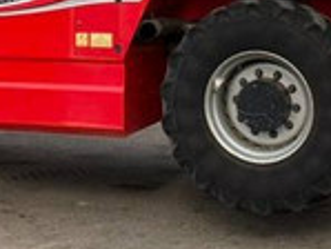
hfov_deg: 19.1
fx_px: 986
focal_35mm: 103
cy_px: -67
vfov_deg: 13.9
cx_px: 142
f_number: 1.8
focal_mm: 6.93
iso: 64
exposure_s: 1/2208
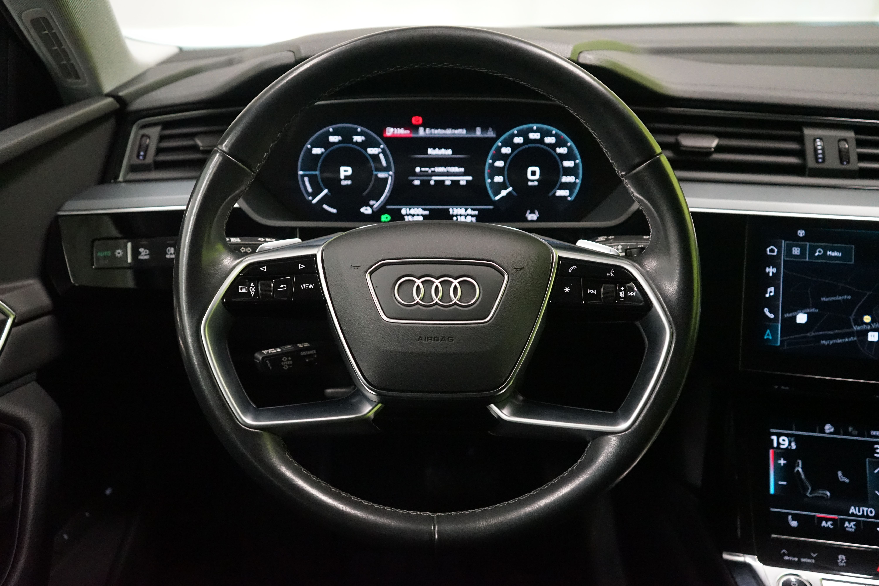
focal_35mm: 36
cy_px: 293
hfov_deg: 53.1
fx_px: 879
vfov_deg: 36.9
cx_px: 440
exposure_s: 1/60
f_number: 4
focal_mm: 36
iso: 6400
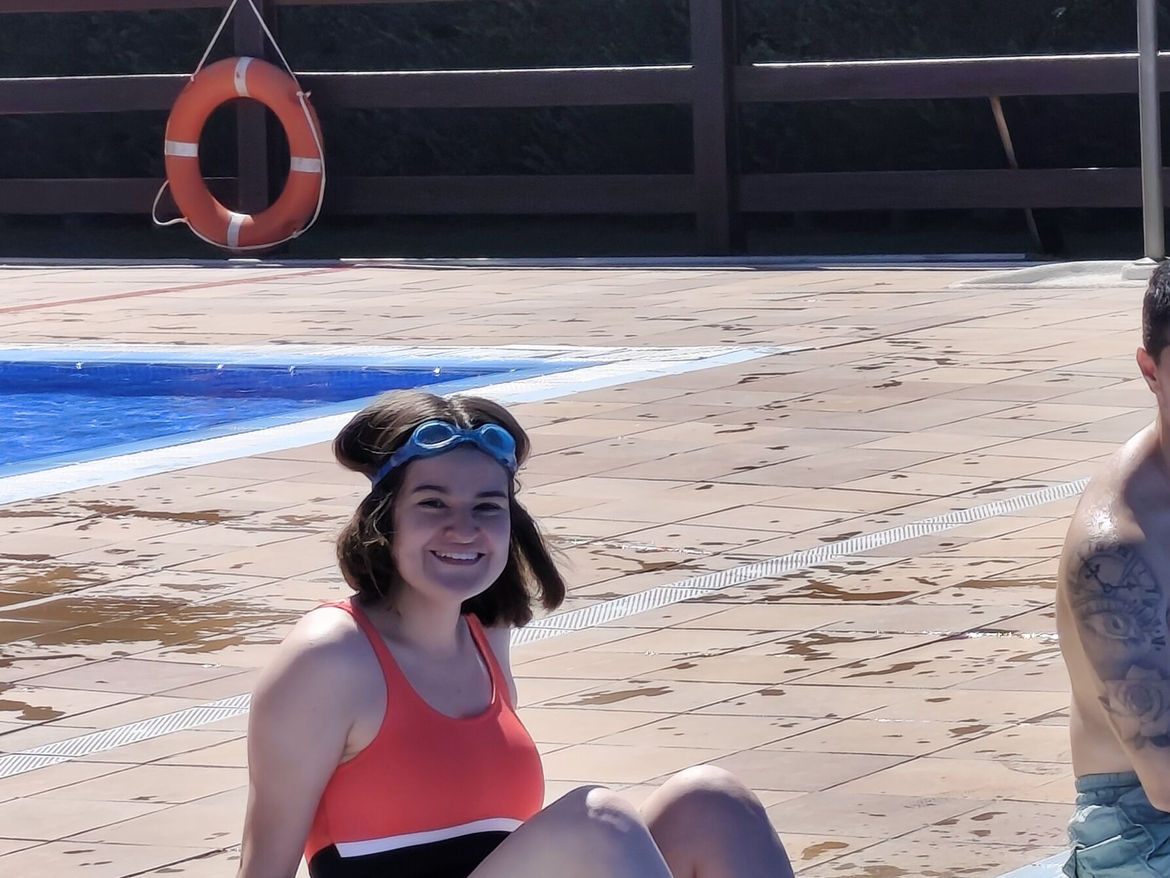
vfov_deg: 9.3
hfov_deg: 12.3
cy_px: 615
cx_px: 701
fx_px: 5408
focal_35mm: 160
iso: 50
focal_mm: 6.19
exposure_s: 1/1530
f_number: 1.65
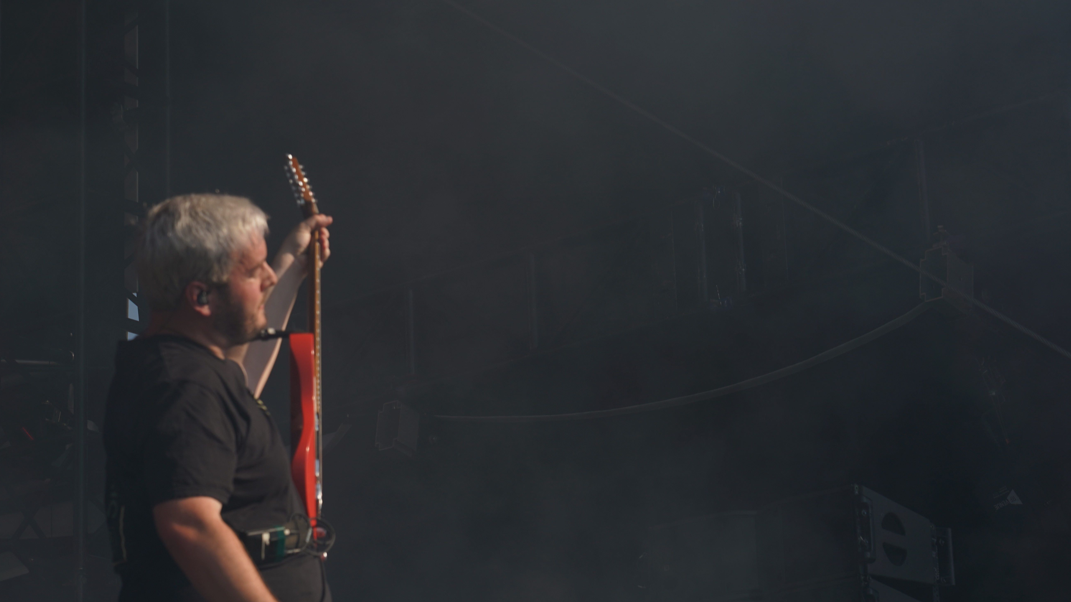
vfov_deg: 9.5
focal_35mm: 127
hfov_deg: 16.9
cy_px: 274
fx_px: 3607
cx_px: 482
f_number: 8
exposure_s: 1/500
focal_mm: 105
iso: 100
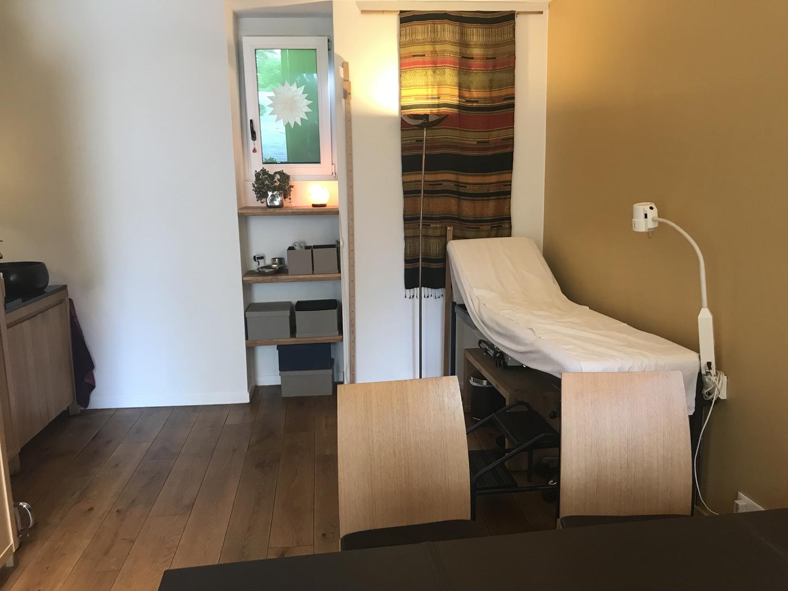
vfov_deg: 49.7
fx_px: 637
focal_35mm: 28
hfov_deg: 63.4
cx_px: 394
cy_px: 296
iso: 40
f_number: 1.8
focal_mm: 3.99
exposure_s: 1/25
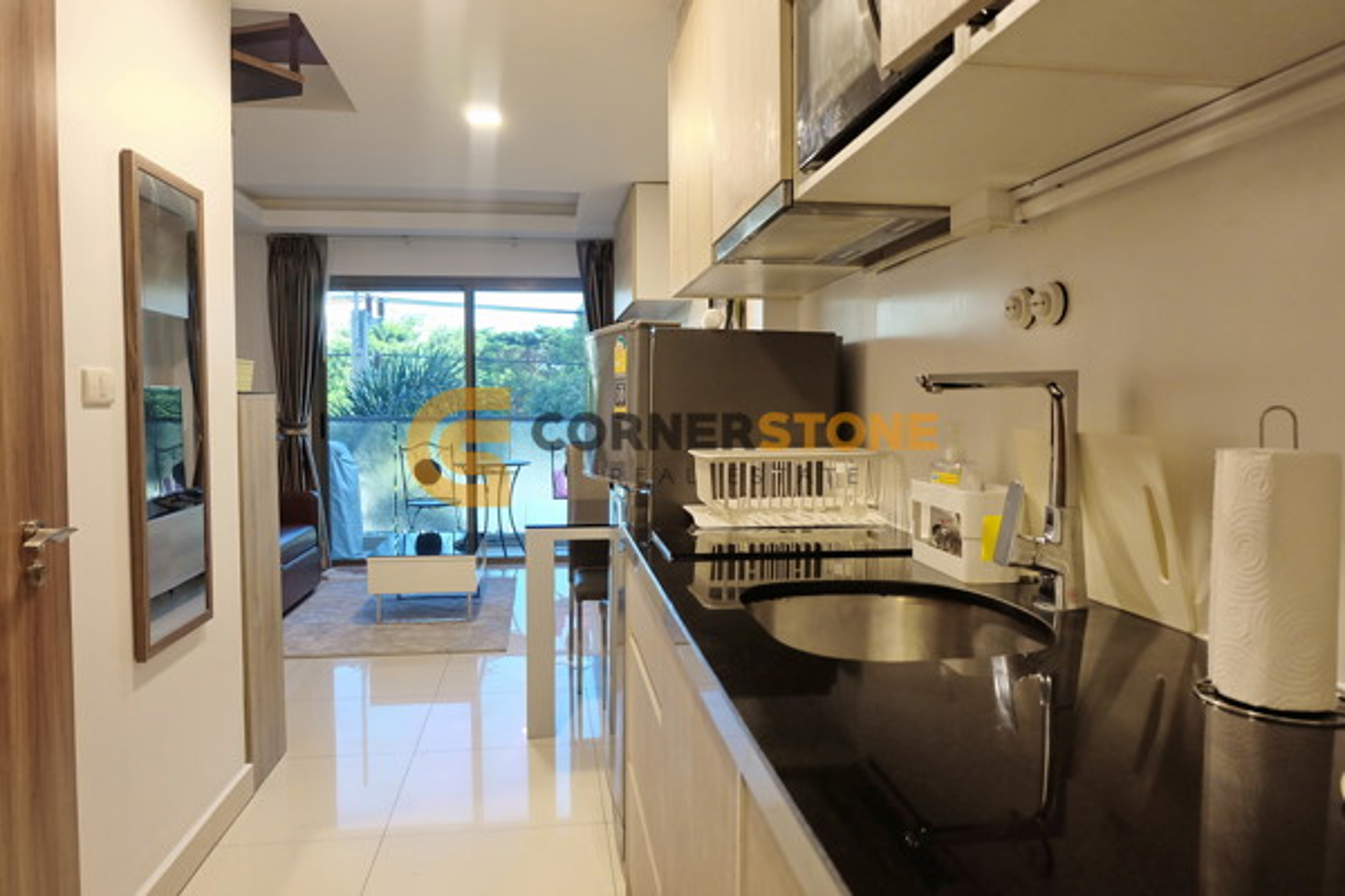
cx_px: 672
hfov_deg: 73.7
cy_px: 448
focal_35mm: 24
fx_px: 897
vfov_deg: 53.1
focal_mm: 16
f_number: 3.5
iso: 1000
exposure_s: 1/30
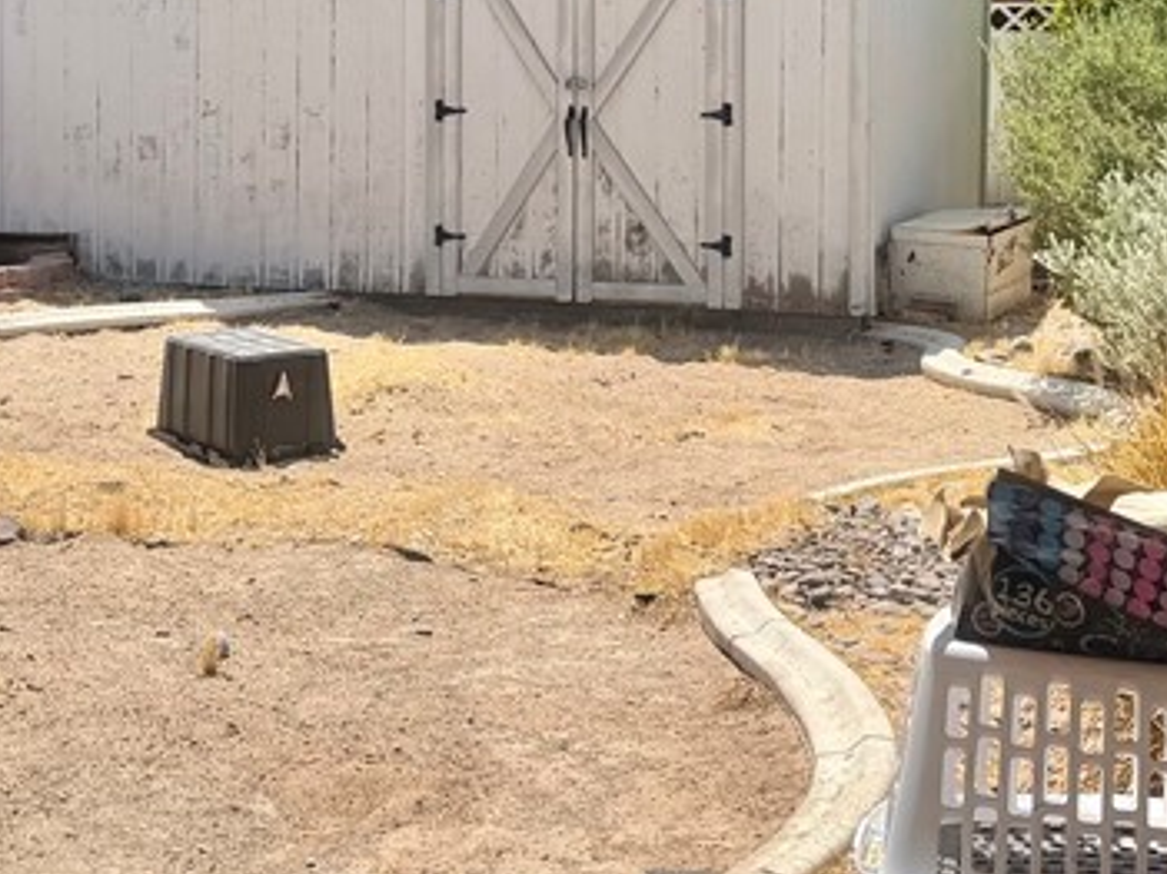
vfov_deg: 20.8
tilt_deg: -4.6
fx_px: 2359
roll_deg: +0.0
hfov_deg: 27.8
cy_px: 176
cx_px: 515
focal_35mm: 70
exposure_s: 1/5319
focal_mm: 6.76
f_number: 1.78
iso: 80
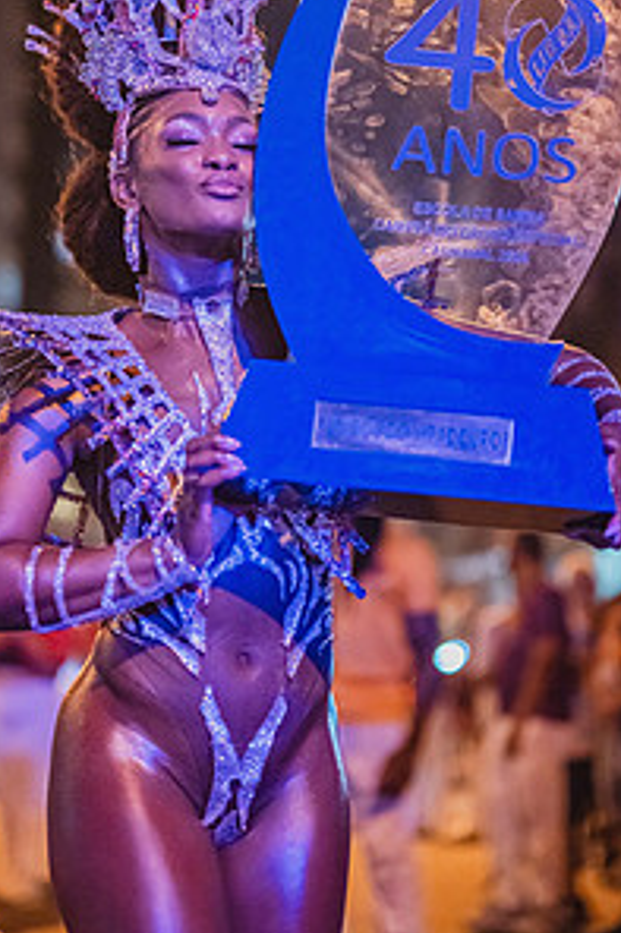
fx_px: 1969
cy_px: 306
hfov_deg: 17.9
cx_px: 303
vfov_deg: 26.5
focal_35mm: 76
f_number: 1.2
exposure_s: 1/250
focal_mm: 50
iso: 6400
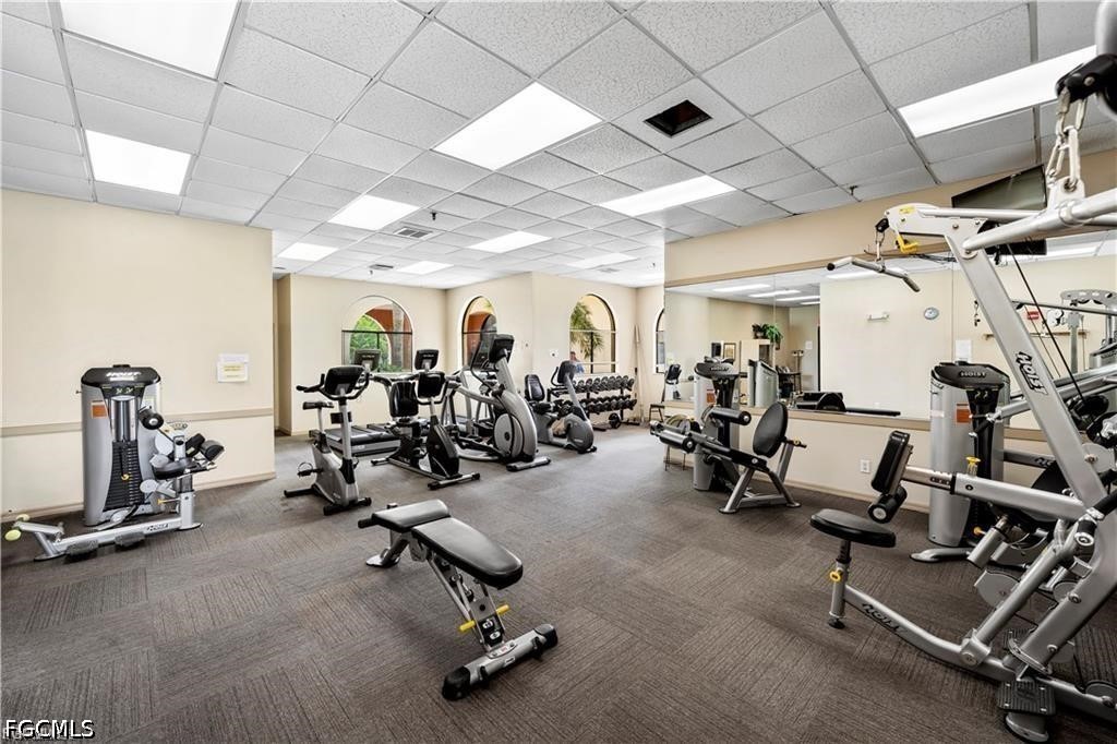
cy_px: 372
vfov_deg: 81.2
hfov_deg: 104.3
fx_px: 434
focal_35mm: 14
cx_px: 558
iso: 320
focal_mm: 14
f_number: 7.1
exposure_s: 1/2
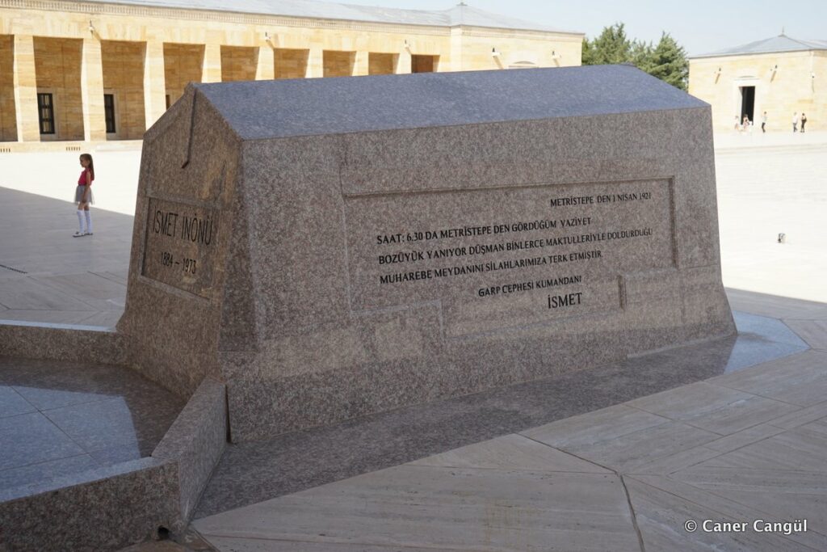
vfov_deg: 35.1
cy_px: 276
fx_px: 873
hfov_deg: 50.7
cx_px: 414
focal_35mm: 38
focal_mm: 38
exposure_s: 1/100
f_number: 9
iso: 100
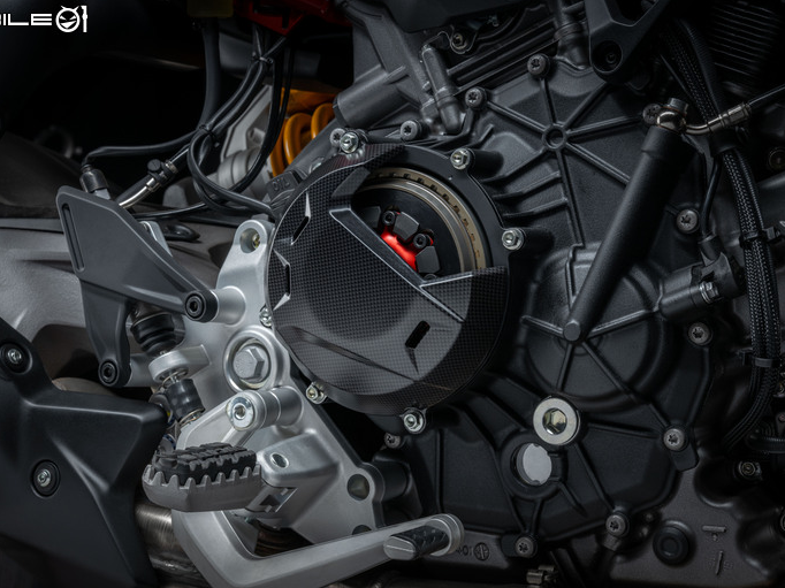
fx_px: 1247
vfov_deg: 26.5
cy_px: 298
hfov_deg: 34.9
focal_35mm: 55
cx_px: 372
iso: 160
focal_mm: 50
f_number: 13
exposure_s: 1/160
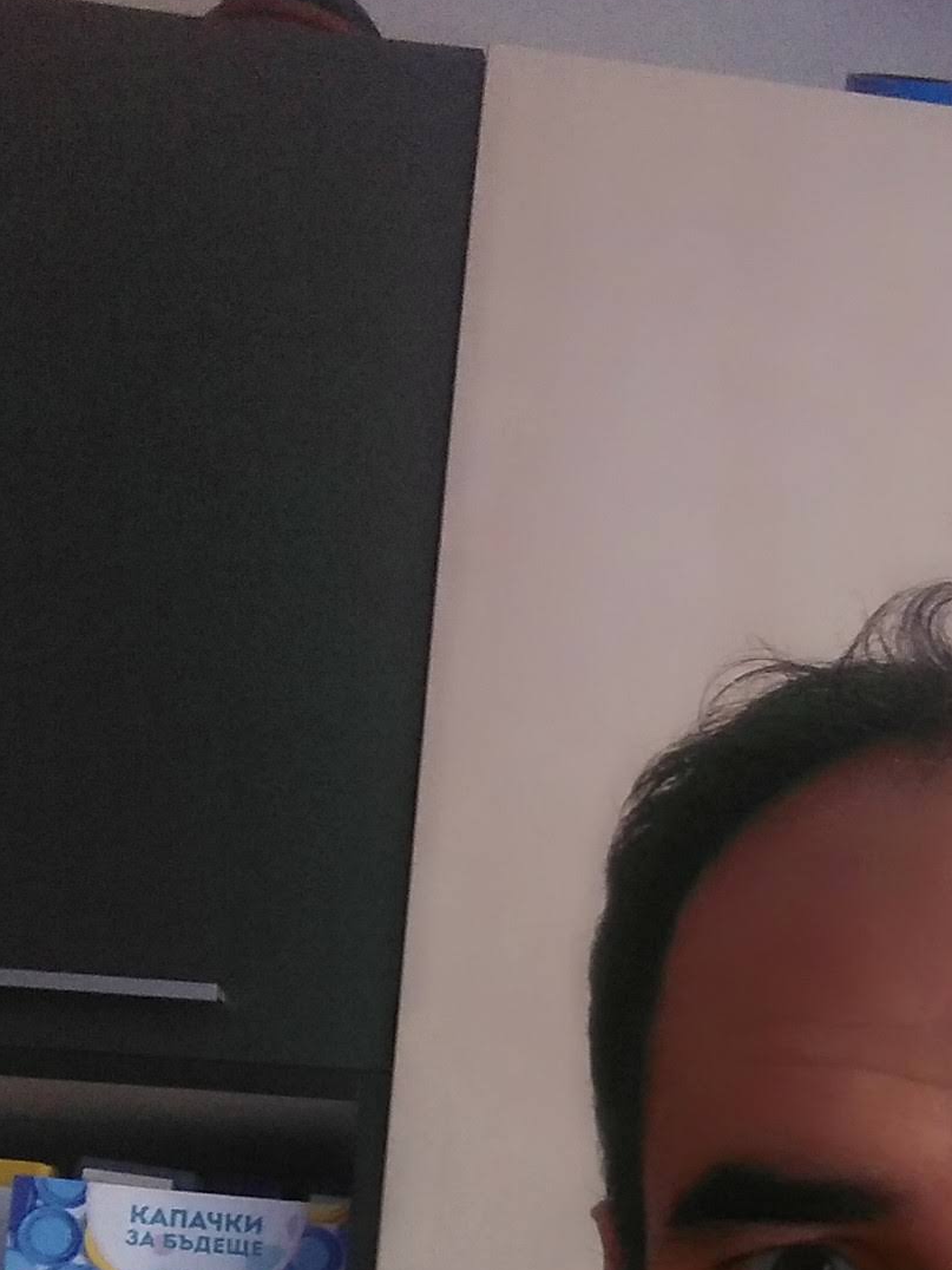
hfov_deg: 25.6
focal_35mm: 53
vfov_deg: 31.6
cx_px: 1032
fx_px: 1943
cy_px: 1438
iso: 109
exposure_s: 1/20
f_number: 2.4
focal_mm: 2.38
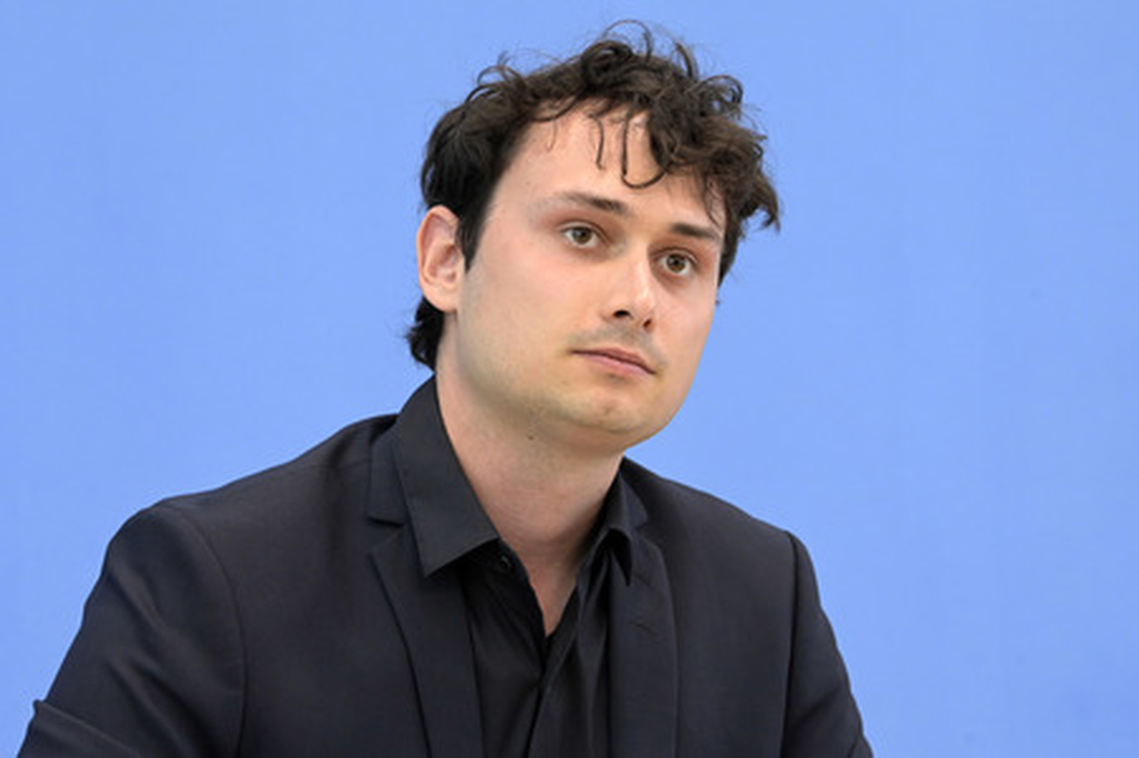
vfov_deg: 13.9
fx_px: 3098
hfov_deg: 20.8
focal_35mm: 98
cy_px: 379
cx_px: 570
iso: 4000
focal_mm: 98
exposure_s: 1/400
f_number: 6.3
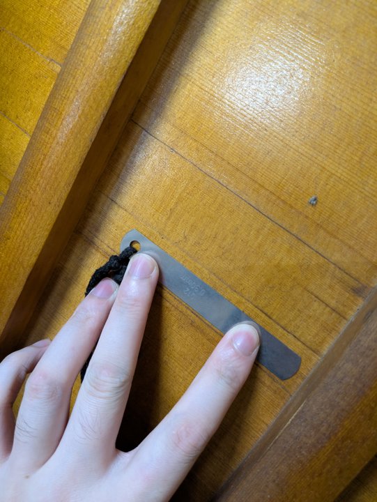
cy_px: 251
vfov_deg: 69.4
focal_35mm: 25
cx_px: 188
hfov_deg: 54.9
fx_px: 363
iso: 522
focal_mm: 5.43
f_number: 1.89
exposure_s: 1/33.3
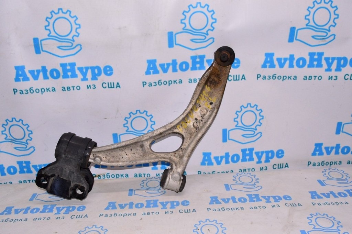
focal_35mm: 33
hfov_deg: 57.3
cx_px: 176
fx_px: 322
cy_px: 117
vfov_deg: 39.9
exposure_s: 1/200
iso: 1600
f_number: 8
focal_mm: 22
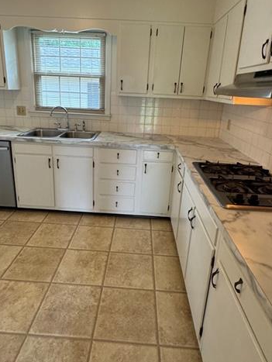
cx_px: 129
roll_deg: -4.0
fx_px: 241
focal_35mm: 23
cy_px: 157
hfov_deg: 58.9
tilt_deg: -15.2
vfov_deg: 73.5
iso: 200
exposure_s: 1/60
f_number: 2.2
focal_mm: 2.22
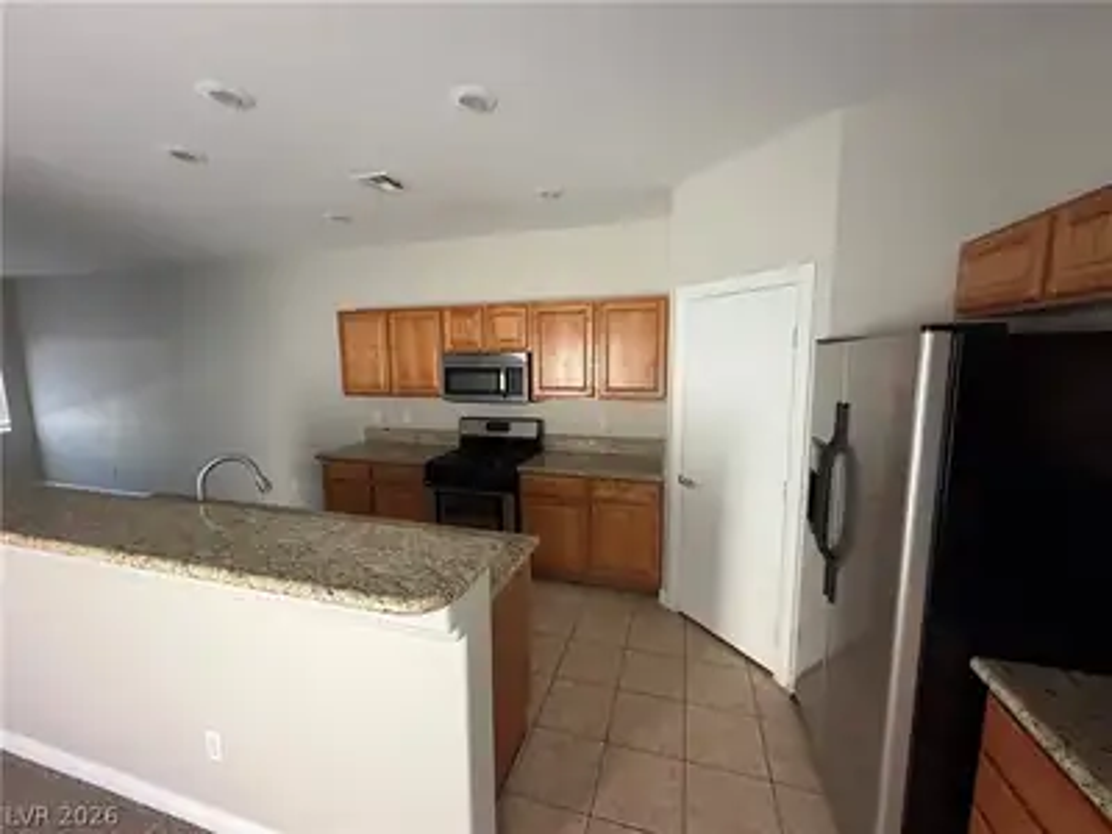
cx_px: 556
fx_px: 450
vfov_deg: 85.7
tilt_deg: -7.4
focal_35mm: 14
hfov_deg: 102.1
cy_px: 417
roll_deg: +0.6
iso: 320
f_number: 2.2
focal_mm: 2.22
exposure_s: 1/100
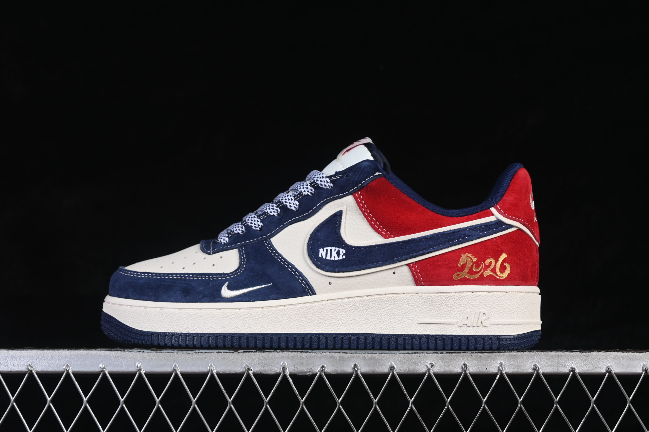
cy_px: 216
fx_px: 1352
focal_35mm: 75
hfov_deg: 27.0
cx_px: 324
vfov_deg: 18.2
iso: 160
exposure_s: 1/80
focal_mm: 50
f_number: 8
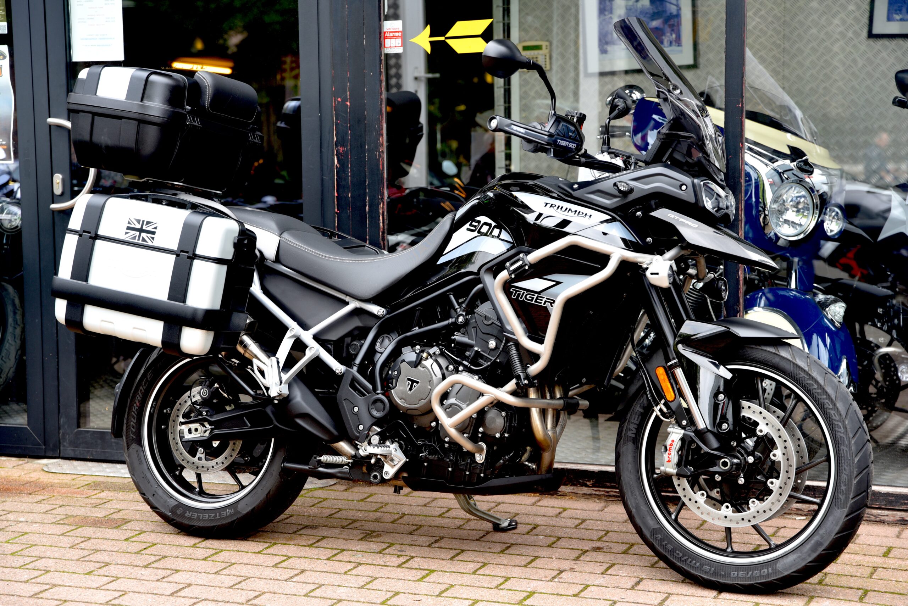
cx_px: 454
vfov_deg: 20.6
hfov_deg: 30.5
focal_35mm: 66
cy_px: 303
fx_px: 1665
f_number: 4
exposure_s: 1/60
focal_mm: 66
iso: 100
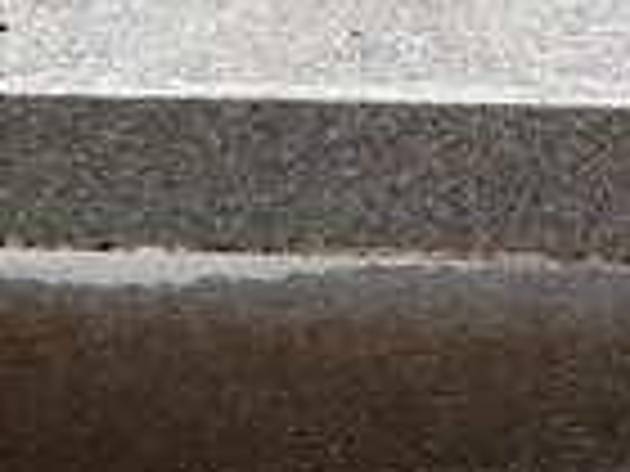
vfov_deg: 9.8
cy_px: -94
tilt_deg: -33.2
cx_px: 288
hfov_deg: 13.3
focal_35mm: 149
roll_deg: -0.9
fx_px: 2712
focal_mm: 5.1
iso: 40
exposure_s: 1/214
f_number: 1.6
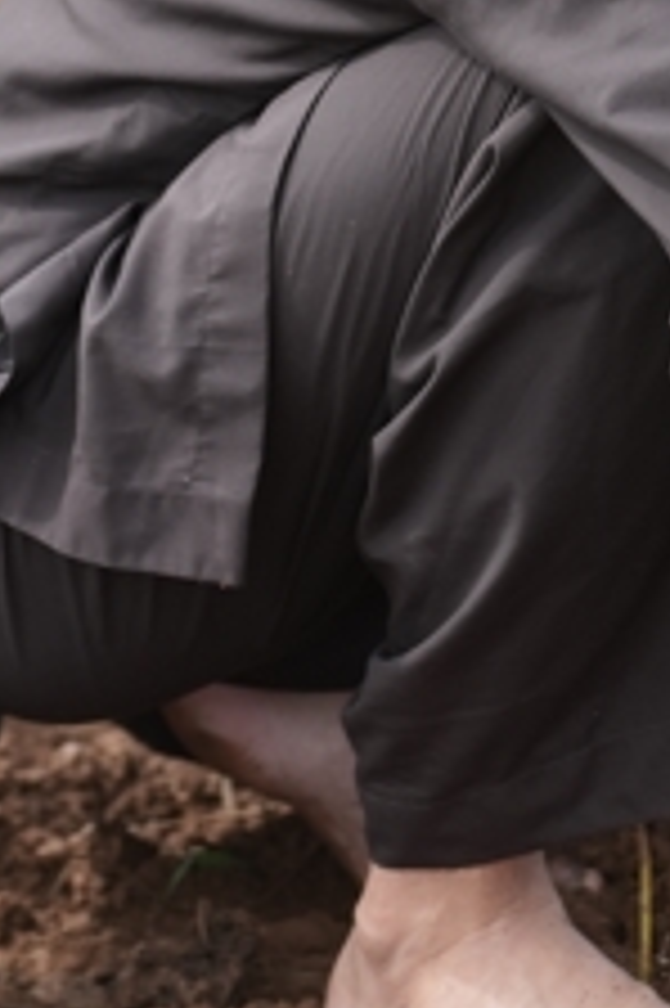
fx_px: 6934
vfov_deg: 8.1
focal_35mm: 248
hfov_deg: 5.5
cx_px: 881
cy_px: -484
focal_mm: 57
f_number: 3.2
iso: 400
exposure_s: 1/1000
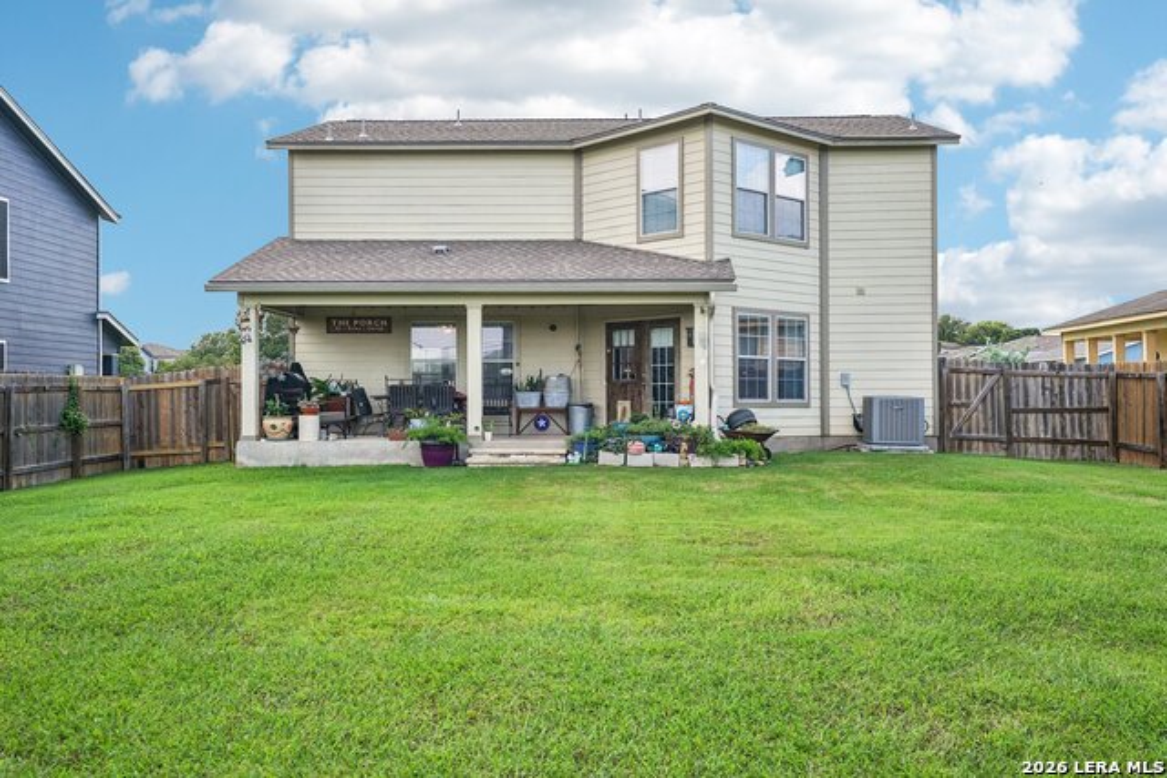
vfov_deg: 37.9
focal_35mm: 35
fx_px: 1135
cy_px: 389
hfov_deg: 54.4
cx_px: 584
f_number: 8
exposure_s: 1/160
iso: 200
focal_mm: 35
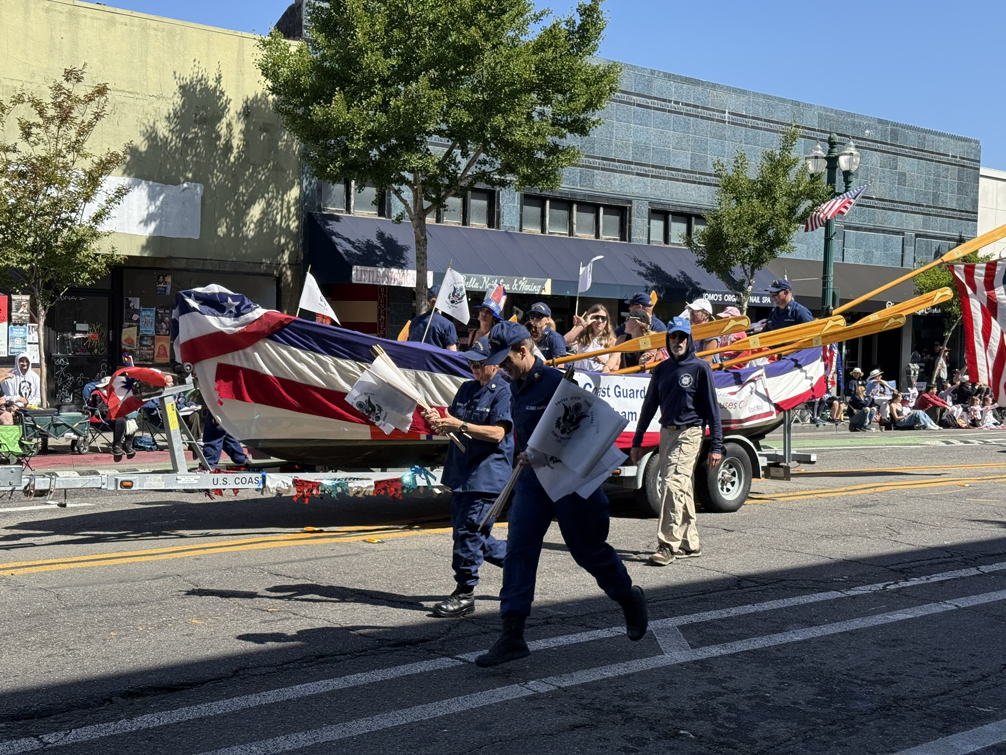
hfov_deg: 39.7
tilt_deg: -1.5
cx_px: 503
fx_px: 1395
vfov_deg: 30.3
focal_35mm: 48
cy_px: 378
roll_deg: -1.6
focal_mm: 6.76
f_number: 1.78
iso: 64
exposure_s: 1/2667
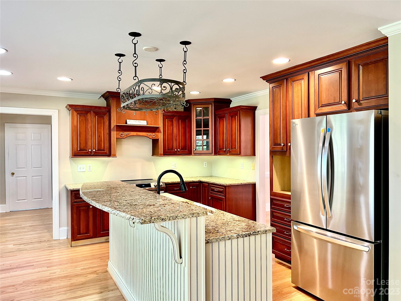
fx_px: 301
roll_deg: +0.8
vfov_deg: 53.1
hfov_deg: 67.3
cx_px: 200
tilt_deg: -0.7
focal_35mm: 26
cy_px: 150
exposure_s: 1/60
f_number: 1.5
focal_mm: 5.7
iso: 100
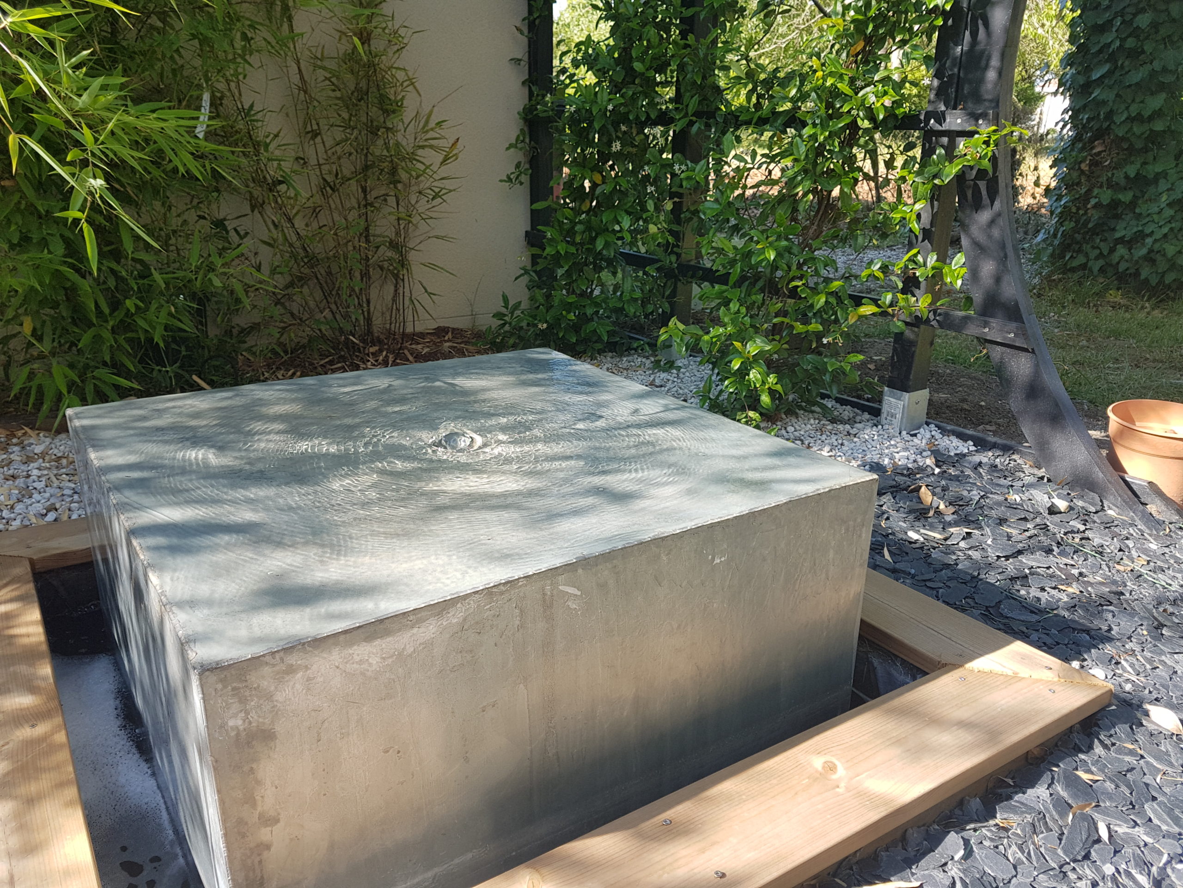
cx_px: 592
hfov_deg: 67.3
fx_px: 889
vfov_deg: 53.1
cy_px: 444
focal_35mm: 26
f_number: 1.7
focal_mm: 4.2
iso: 40
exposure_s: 1/380
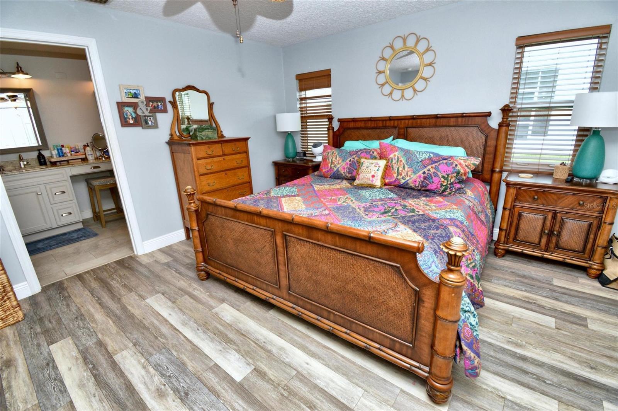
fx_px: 257
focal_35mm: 15
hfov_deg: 100.5
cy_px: 206
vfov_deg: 77.2
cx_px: 309
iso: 800
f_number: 8
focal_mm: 10
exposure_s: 1/60
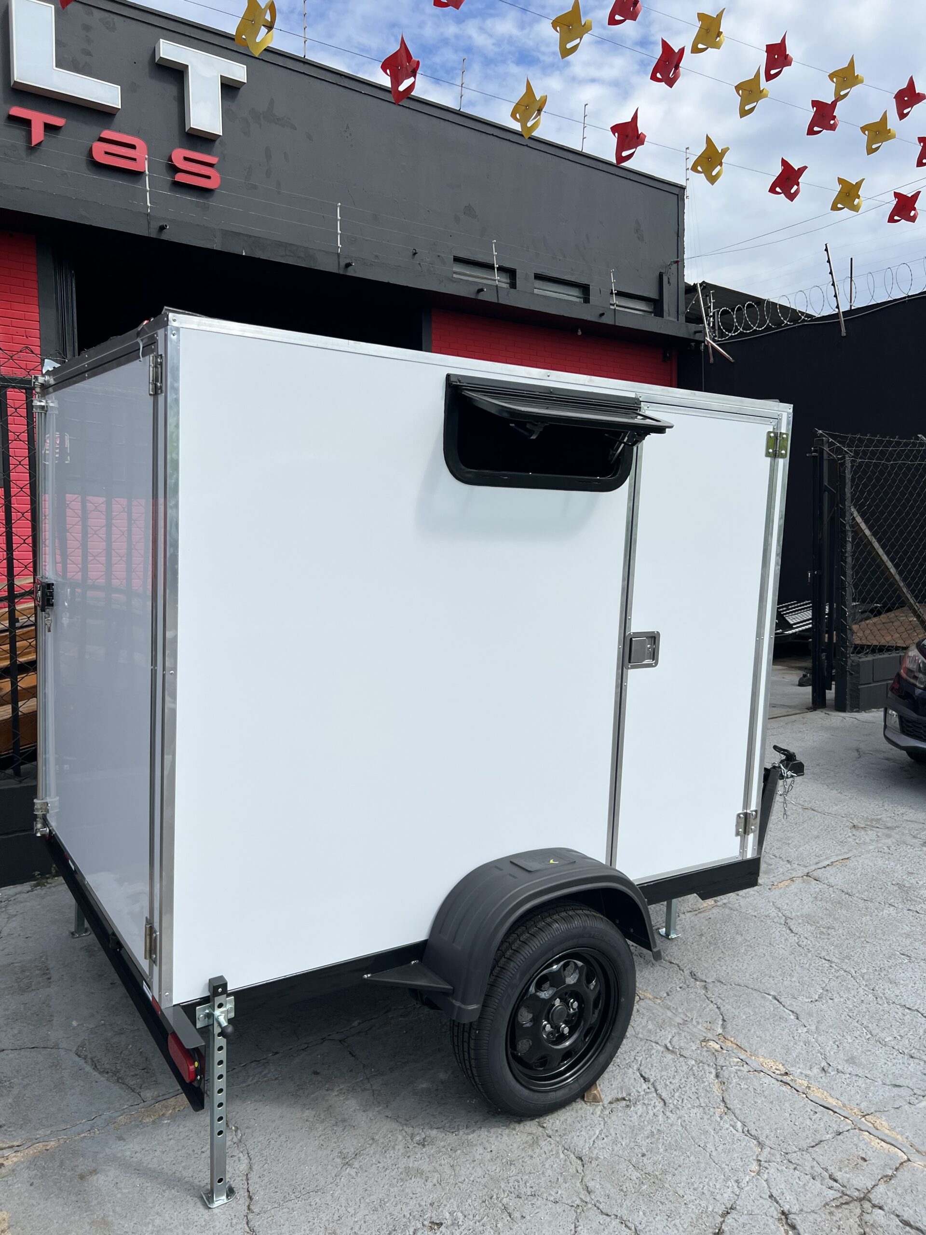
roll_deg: +0.8
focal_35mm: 26
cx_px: 463
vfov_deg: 67.3
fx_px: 927
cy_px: 618
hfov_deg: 53.1
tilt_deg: -2.3
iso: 50
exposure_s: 1/6211
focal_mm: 5.7
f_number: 1.5
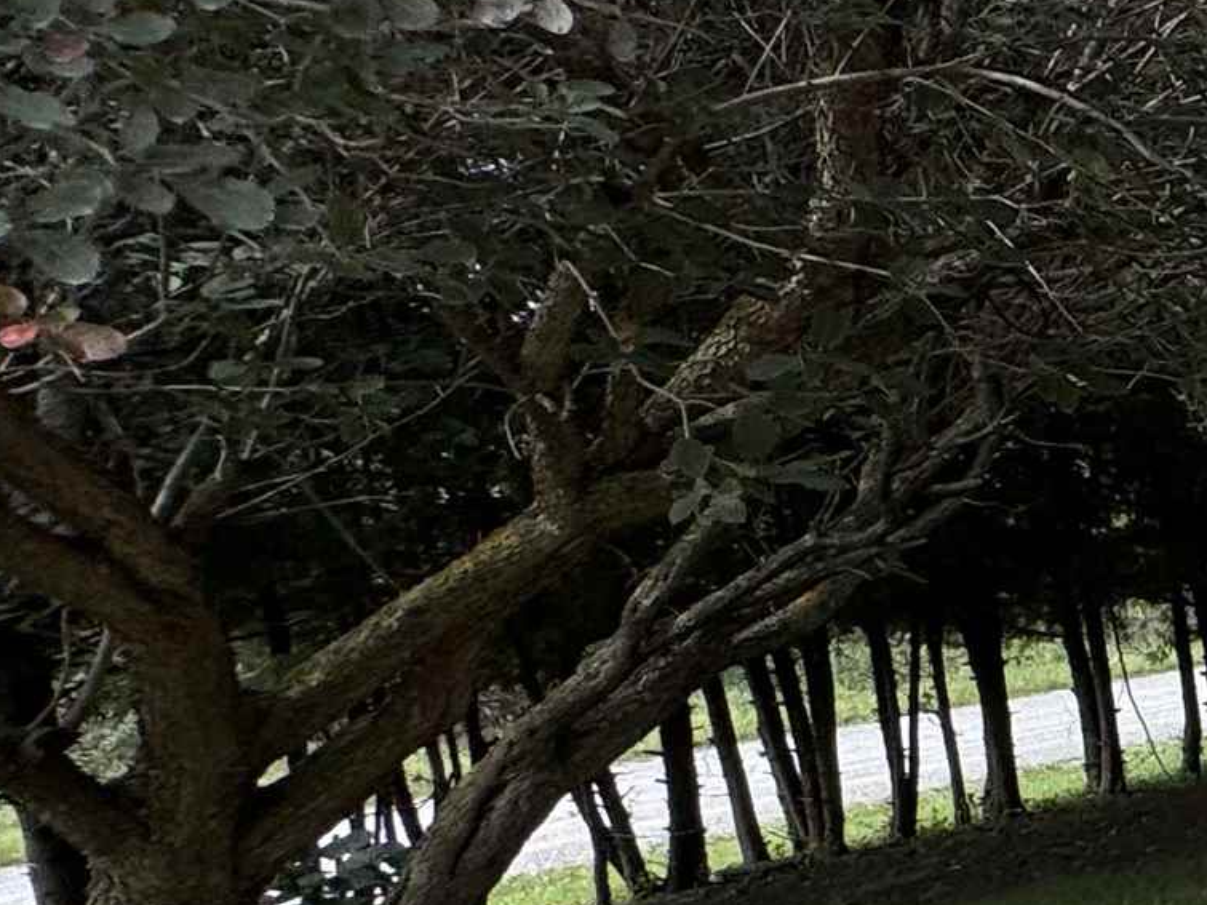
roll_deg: +1.2
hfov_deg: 19.3
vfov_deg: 25.1
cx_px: 2412
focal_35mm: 57
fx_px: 1987
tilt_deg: -9.4
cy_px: 747
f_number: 2.2
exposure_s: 1/669
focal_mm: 2.22
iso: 40
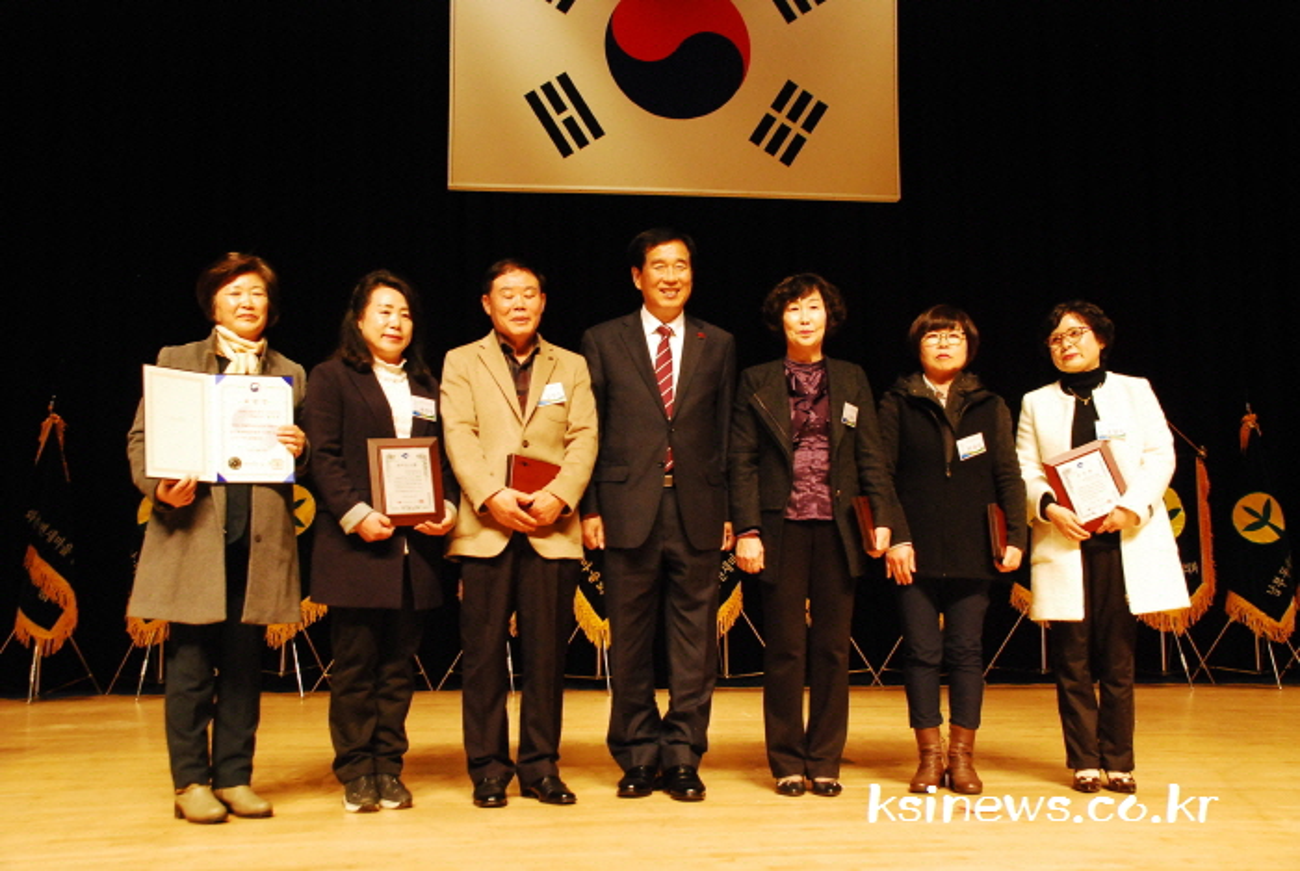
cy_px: 436
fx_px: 1410
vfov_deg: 34.3
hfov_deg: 49.5
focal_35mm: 39
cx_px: 650
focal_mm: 26
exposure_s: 1/80
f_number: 7.1
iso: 1600
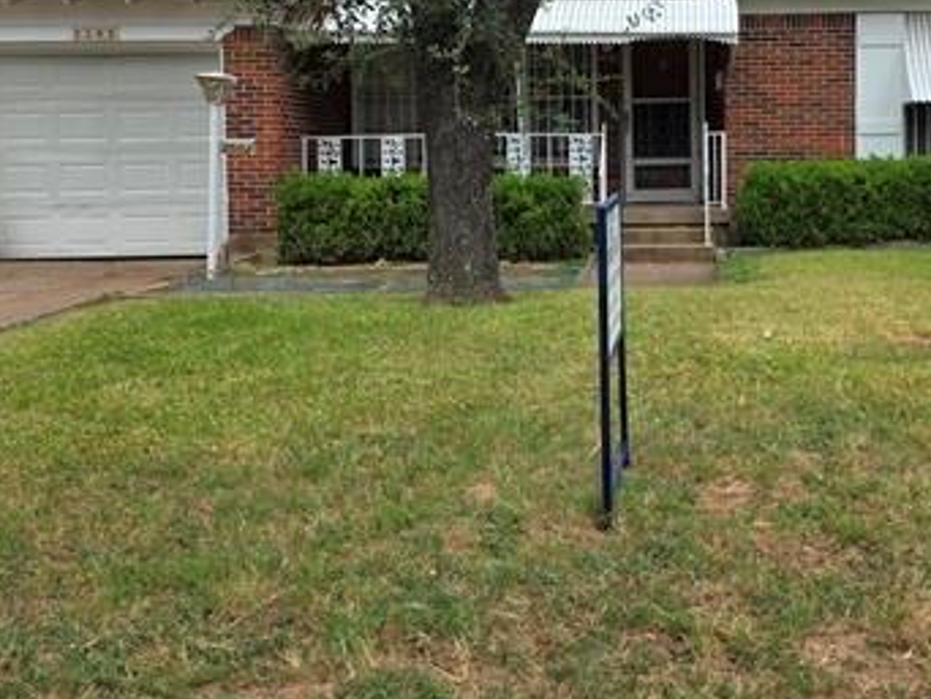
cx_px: 648
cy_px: 204
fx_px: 1157
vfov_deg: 33.2
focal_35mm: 43
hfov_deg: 43.0
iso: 80
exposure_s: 1/5296
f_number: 1.7
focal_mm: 6.25
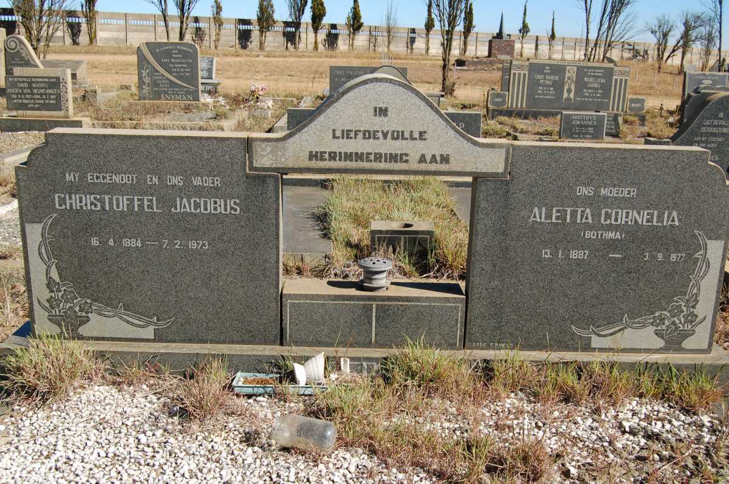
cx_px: 364
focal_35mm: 39
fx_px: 789
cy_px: 242
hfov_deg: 49.6
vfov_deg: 34.1
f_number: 6.3
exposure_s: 1/320
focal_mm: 26
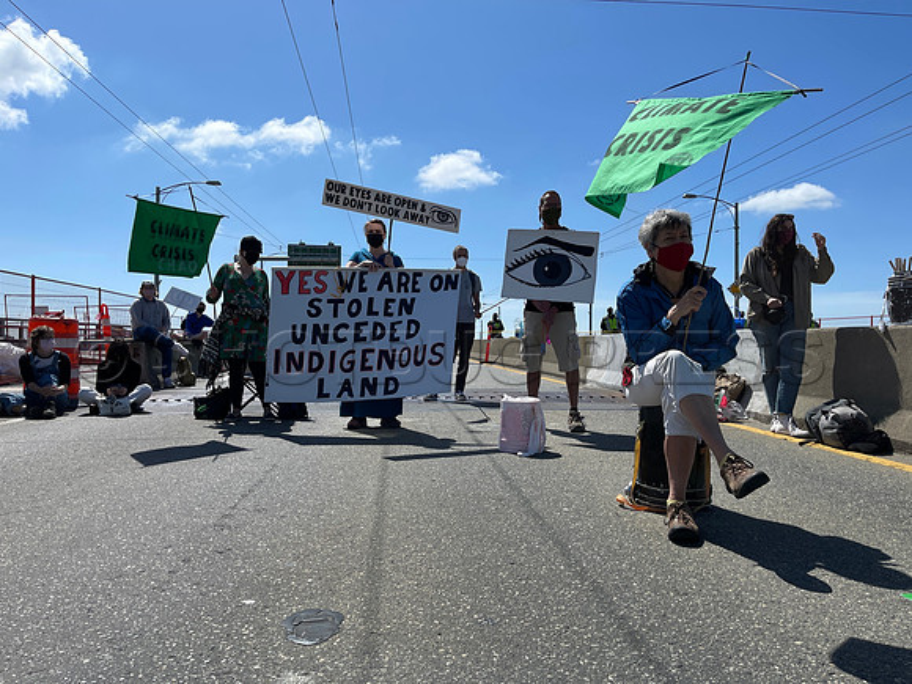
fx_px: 685
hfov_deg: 67.3
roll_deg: -0.7
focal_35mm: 26
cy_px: 342
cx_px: 456
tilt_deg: +1.5
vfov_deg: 53.1
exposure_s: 1/9174
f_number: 1.6
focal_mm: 5.1
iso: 32
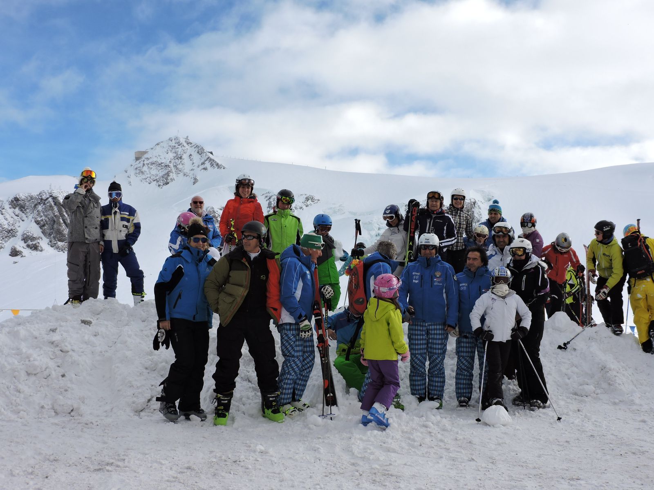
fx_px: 661
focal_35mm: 35
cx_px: 327
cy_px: 245
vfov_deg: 40.7
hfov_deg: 52.6
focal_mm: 6.2
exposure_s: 1/1250
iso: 100
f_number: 3.3
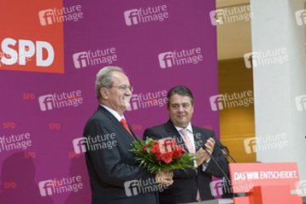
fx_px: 918
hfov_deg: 18.9
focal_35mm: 108
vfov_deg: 12.7
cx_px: 157
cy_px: 122
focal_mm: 86
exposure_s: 1/125
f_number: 5
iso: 1600
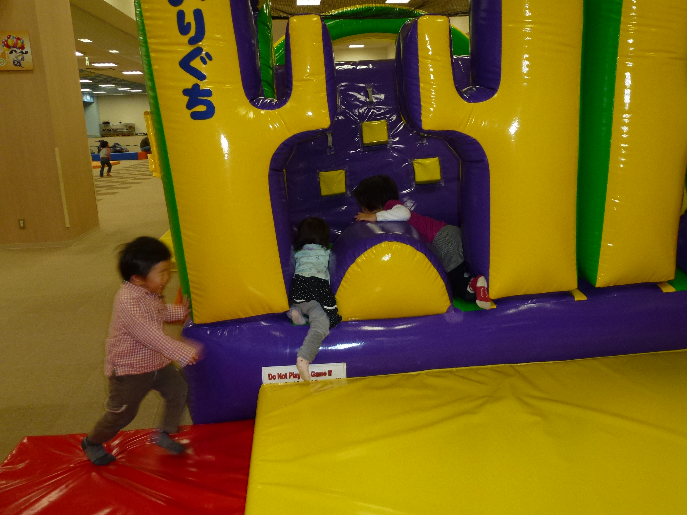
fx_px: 516
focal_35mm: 26
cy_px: 258
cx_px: 344
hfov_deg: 67.3
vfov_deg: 53.1
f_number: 3.4
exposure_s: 1/60
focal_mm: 4.7
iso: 160
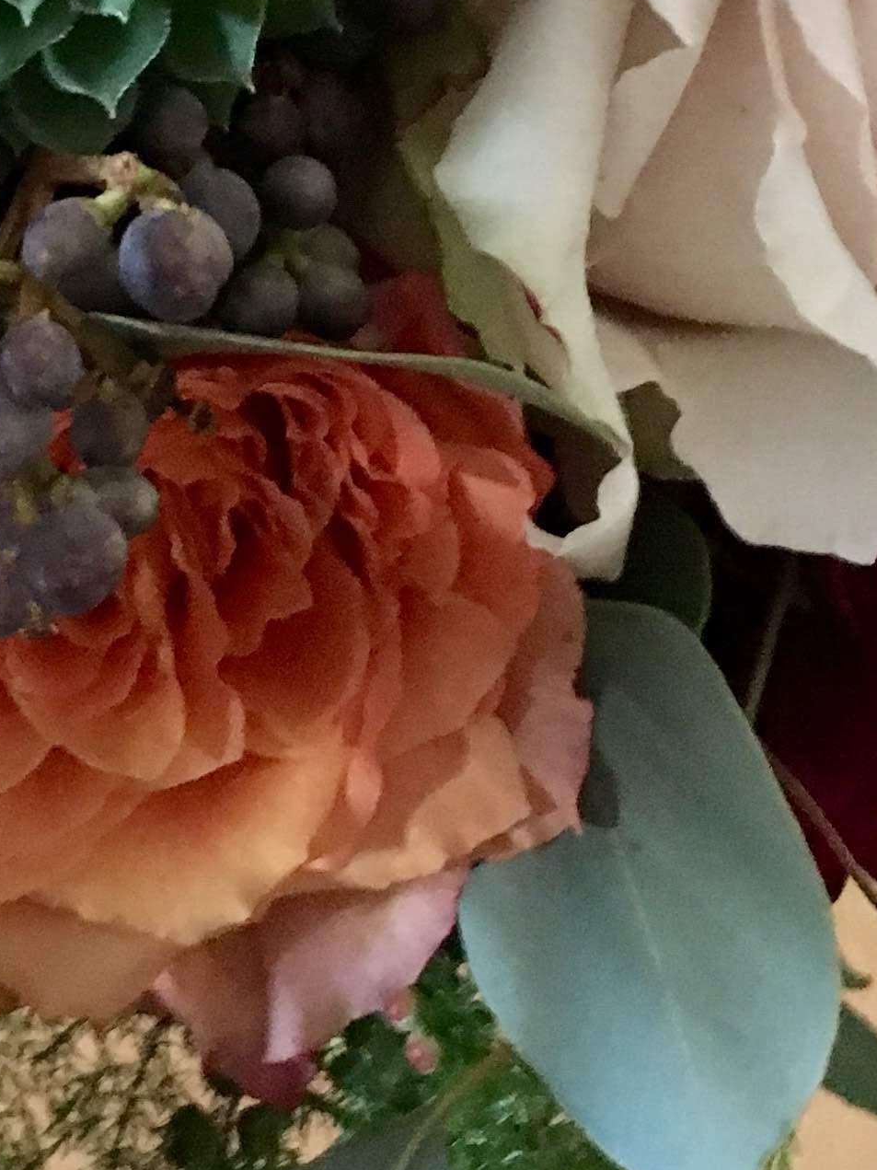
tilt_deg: -30.9
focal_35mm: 92
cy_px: 250
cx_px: -110
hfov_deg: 15.6
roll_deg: -4.6
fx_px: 3108
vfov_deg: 21.1
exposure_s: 1/15
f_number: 2.2
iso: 500
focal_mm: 4.15
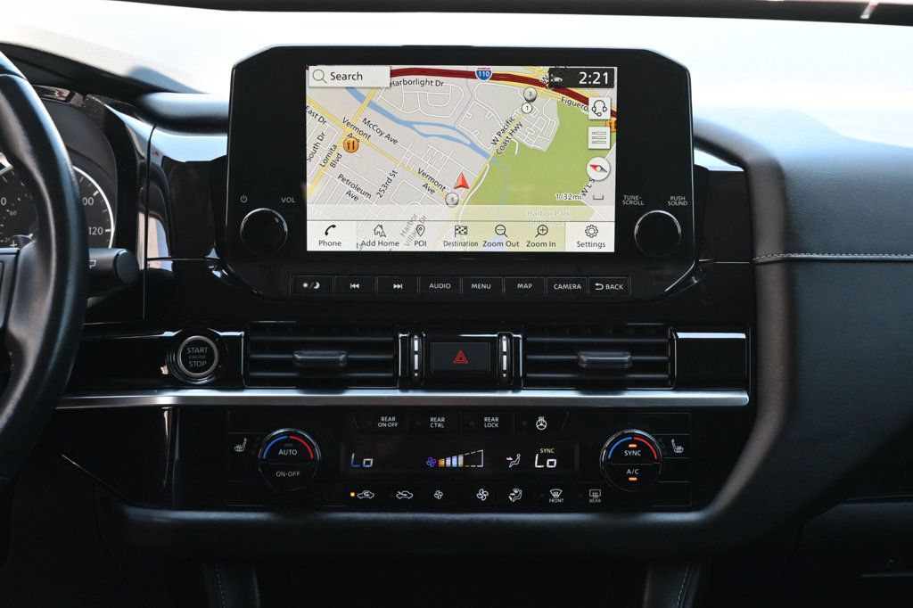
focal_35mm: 64
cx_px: 456
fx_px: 1635
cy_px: 304
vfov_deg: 21.1
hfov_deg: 31.2
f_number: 6
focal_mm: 43
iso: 1100
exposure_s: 1/125
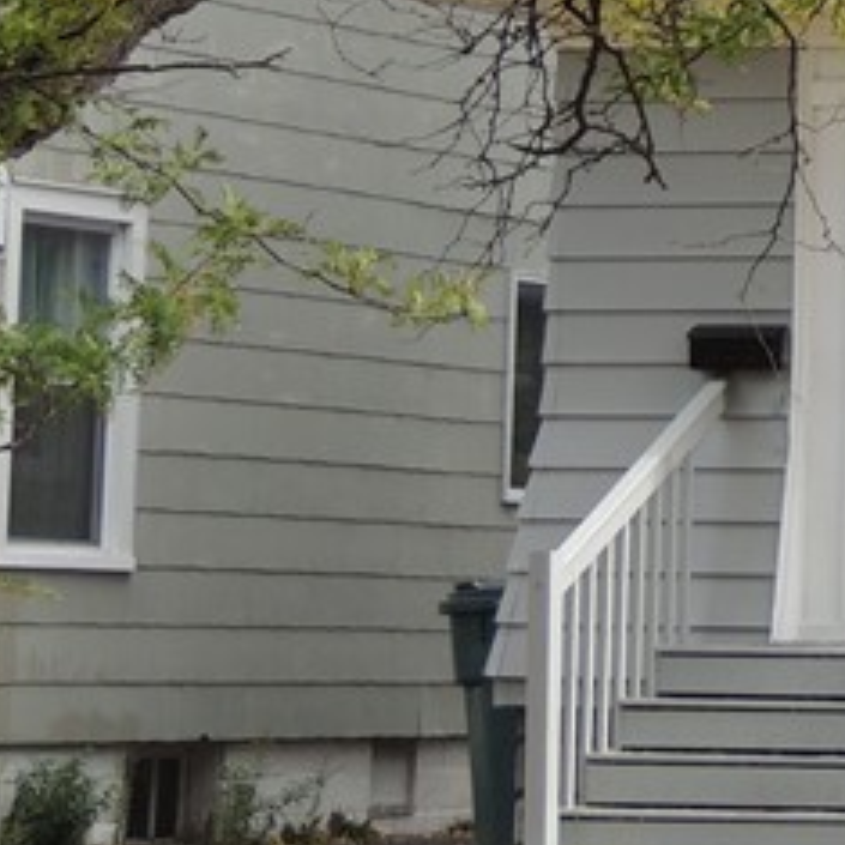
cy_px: -334
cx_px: 1823
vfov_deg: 7.5
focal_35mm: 231
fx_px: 6380
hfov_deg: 7.2
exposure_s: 1/400
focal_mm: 10.7
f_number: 3.7
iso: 100
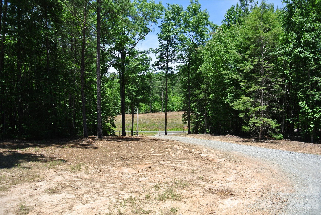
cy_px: 108
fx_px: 241
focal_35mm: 27
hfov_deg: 67.3
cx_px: 160
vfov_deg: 48.0
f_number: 4.5
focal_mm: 10
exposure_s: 1/500
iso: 100
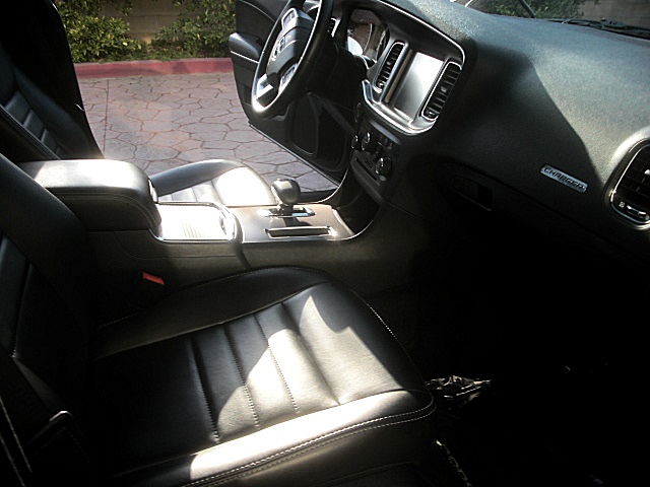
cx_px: 325
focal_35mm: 36
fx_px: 676
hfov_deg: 51.4
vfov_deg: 39.7
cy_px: 244
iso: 50
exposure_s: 1/160
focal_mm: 6.3
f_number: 2.8
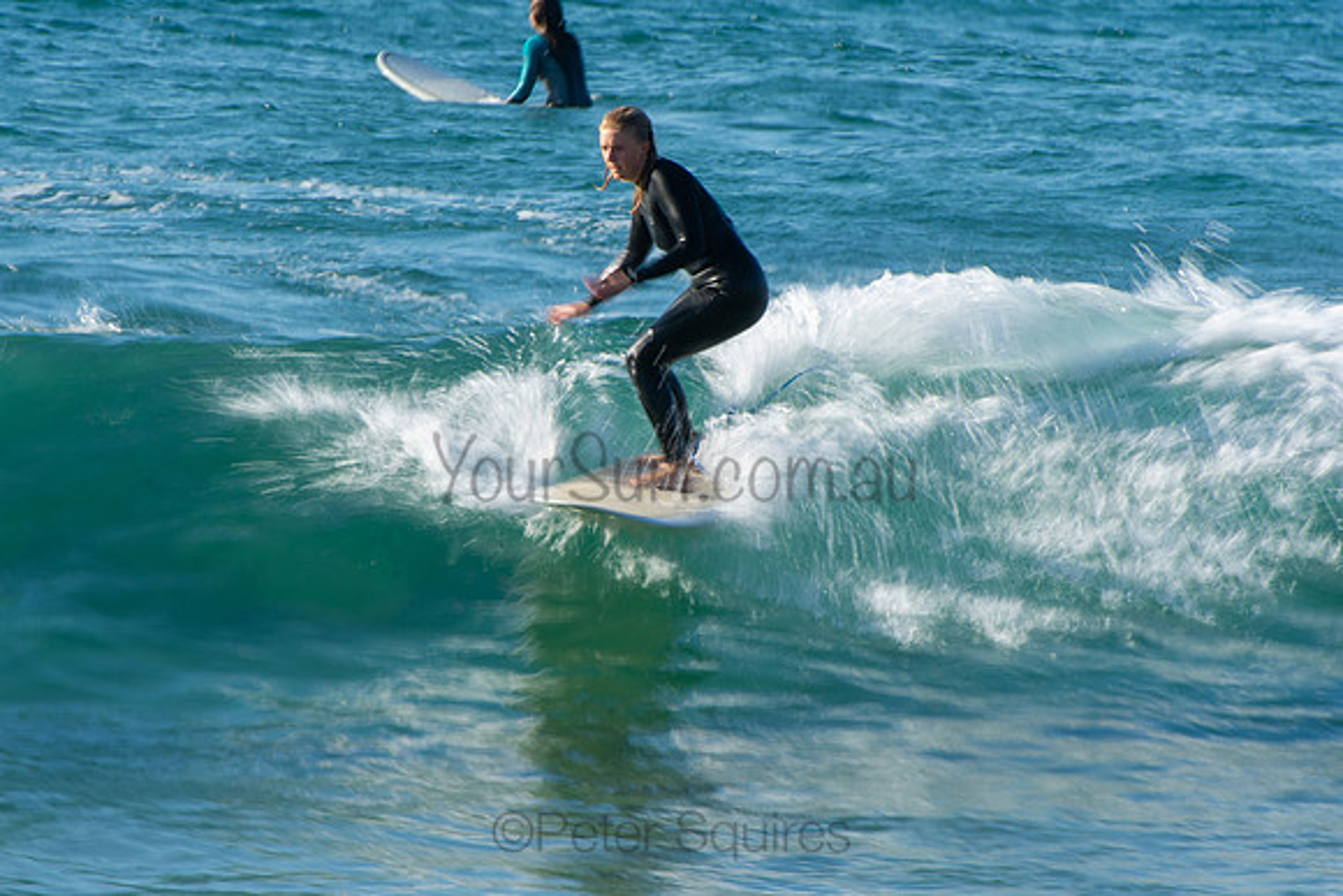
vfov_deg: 2.3
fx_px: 22388
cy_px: 448
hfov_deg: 3.4
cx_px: 672
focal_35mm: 600
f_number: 22
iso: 100
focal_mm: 400
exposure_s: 1/20
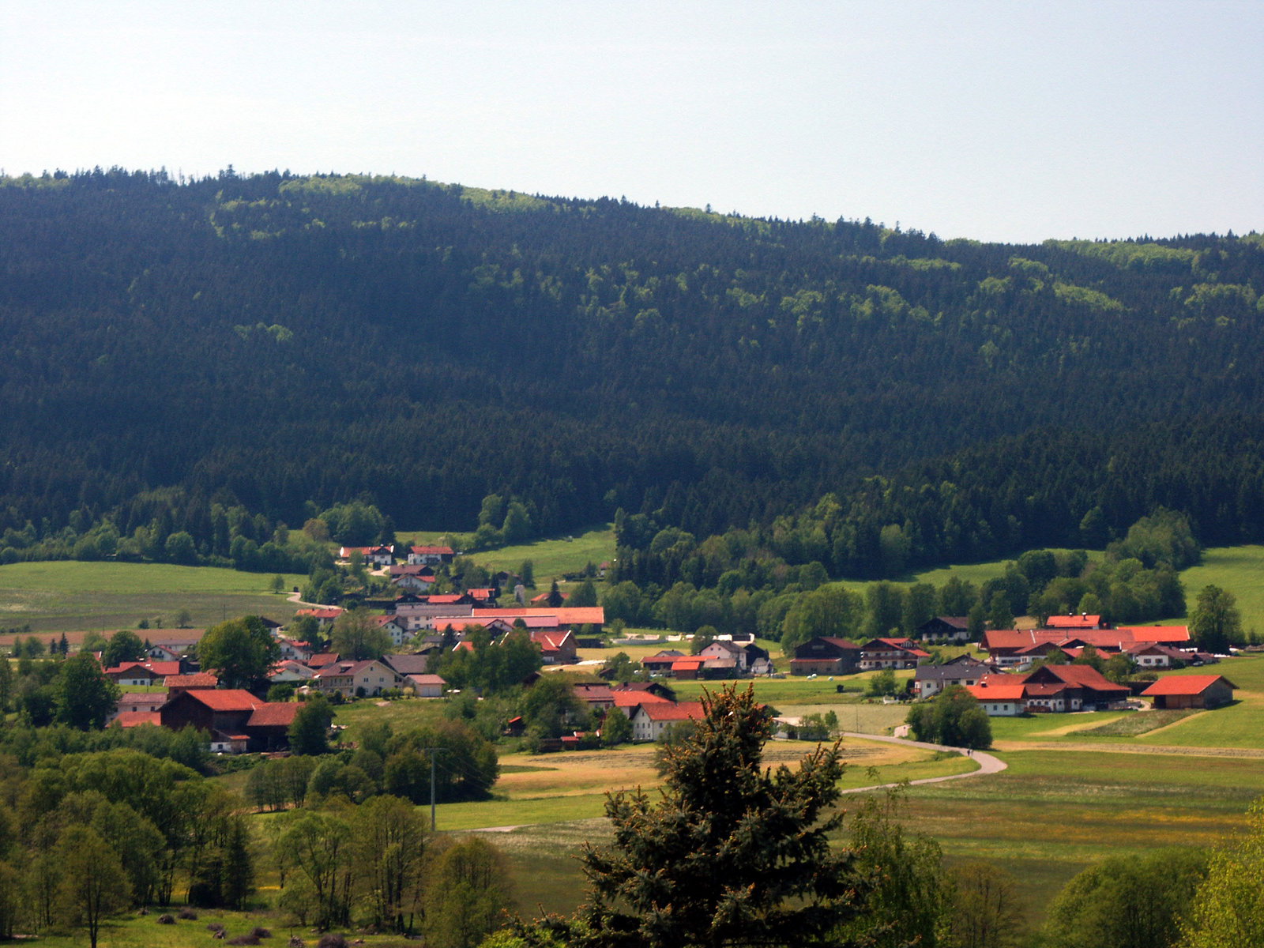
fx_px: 4747
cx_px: 632
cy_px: 474
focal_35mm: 130
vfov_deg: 11.4
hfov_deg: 15.2
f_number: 8
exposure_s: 1/125
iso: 100
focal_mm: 33.01
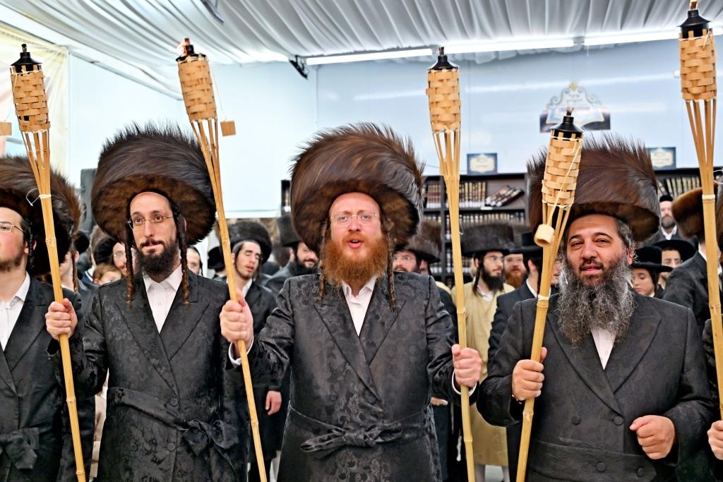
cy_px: 241
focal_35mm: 47
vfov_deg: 28.7
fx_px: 944
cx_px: 362
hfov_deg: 41.9
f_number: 4
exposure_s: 1/160
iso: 500
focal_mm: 47
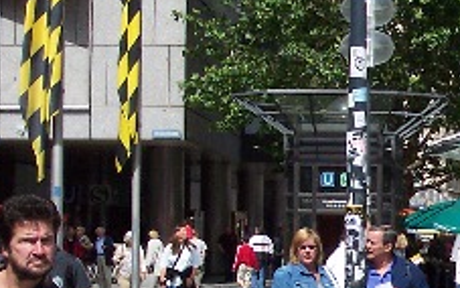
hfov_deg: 14.1
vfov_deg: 9.2
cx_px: 620
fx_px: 1781
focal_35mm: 142
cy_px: 176
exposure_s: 1/1000
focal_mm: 8
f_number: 4.8
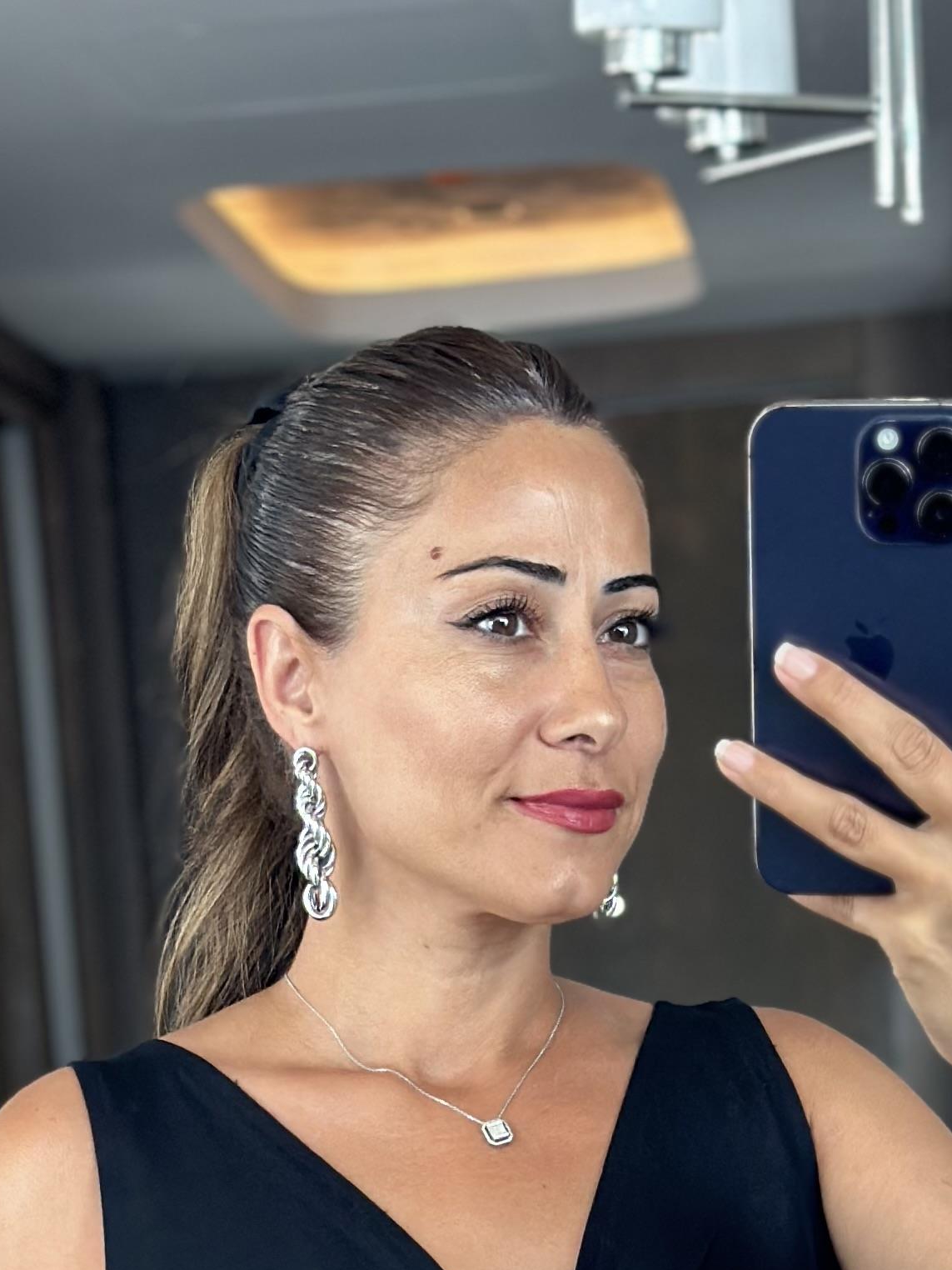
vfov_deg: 14.8
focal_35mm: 127
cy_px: 1679
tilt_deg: -18.3
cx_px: 506
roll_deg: +5.0
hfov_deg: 11.7
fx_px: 4657
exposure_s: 1/121
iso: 125
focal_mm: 6.86
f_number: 1.78
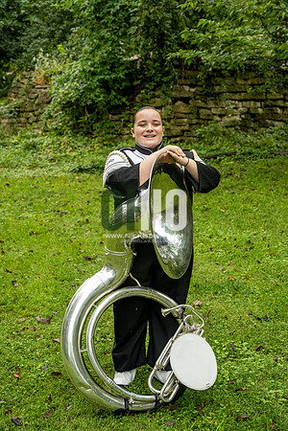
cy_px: 216
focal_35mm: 49
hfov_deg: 27.5
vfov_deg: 40.3
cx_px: 144
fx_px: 588
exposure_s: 1/500
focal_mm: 49
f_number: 4
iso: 800
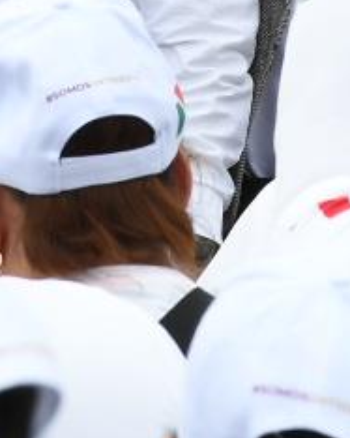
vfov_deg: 1.9
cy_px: -299
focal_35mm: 1022
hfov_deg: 1.5
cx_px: 197
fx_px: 13242
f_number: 9
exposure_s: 1/125
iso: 200
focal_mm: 105
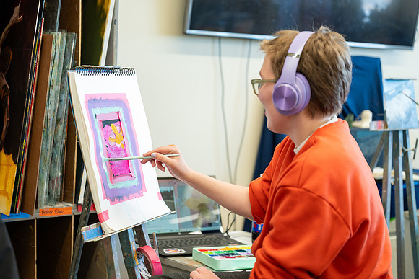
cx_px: 210
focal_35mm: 70
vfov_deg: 19.5
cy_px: 140
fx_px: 815
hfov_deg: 28.8
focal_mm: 70
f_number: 2.8
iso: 320
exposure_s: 1/100
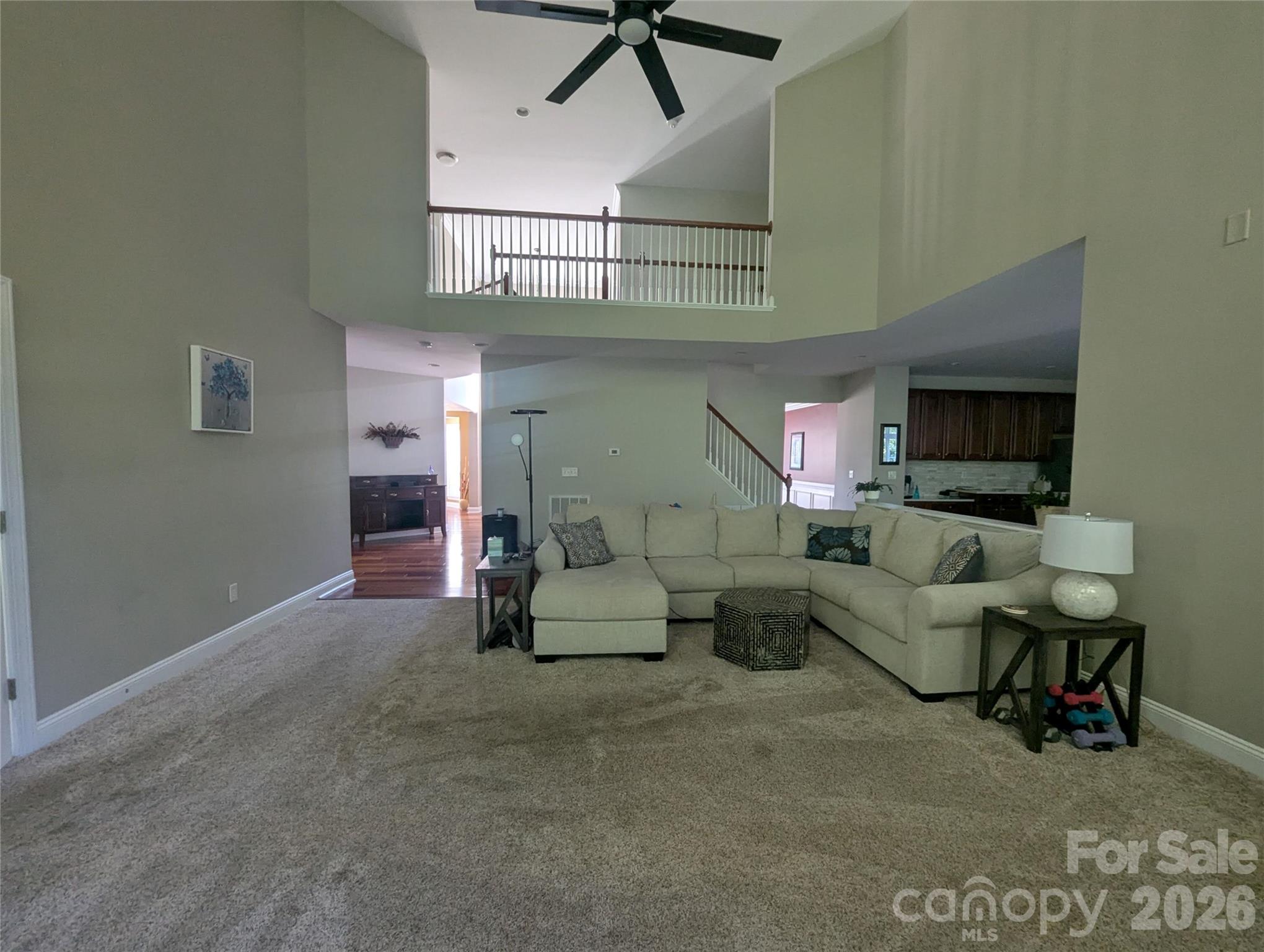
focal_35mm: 13
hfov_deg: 106.1
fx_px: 475
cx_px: 632
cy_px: 476
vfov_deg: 90.1
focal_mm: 1.95
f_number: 2.2
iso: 143
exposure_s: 1/30.7
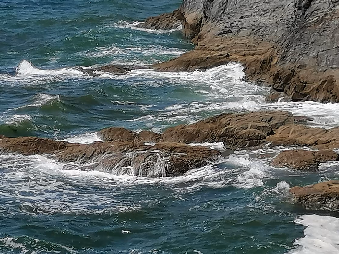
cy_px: 98
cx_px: 203
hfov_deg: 12.4
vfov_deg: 9.3
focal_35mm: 159
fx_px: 1557
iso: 50
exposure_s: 1/1838
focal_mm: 4.75
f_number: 1.8
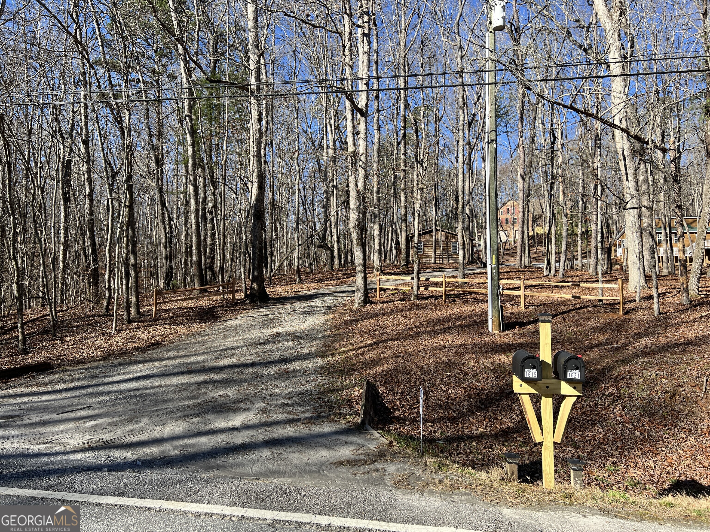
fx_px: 533
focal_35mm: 26
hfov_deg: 67.3
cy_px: 266
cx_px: 355
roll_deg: -0.1
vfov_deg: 53.1
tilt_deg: +4.1
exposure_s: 1/1779
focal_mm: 5.7
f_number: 1.5
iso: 50
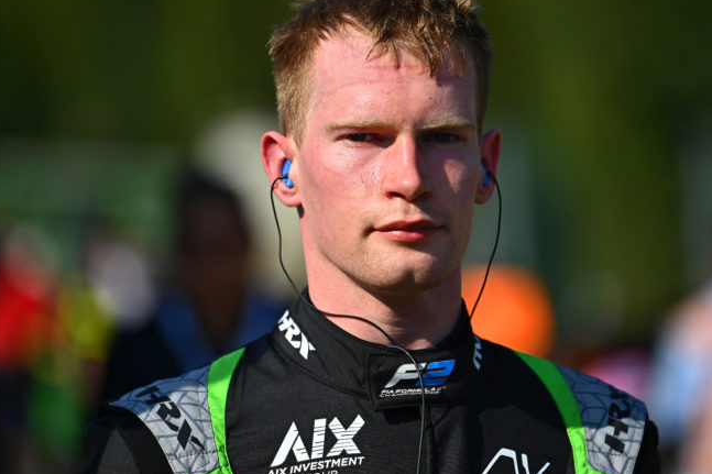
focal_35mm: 232
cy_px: 210
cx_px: 387
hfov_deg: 8.9
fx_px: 4587
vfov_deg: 5.9
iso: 100
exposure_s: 1/4000
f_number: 2.8
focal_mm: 200
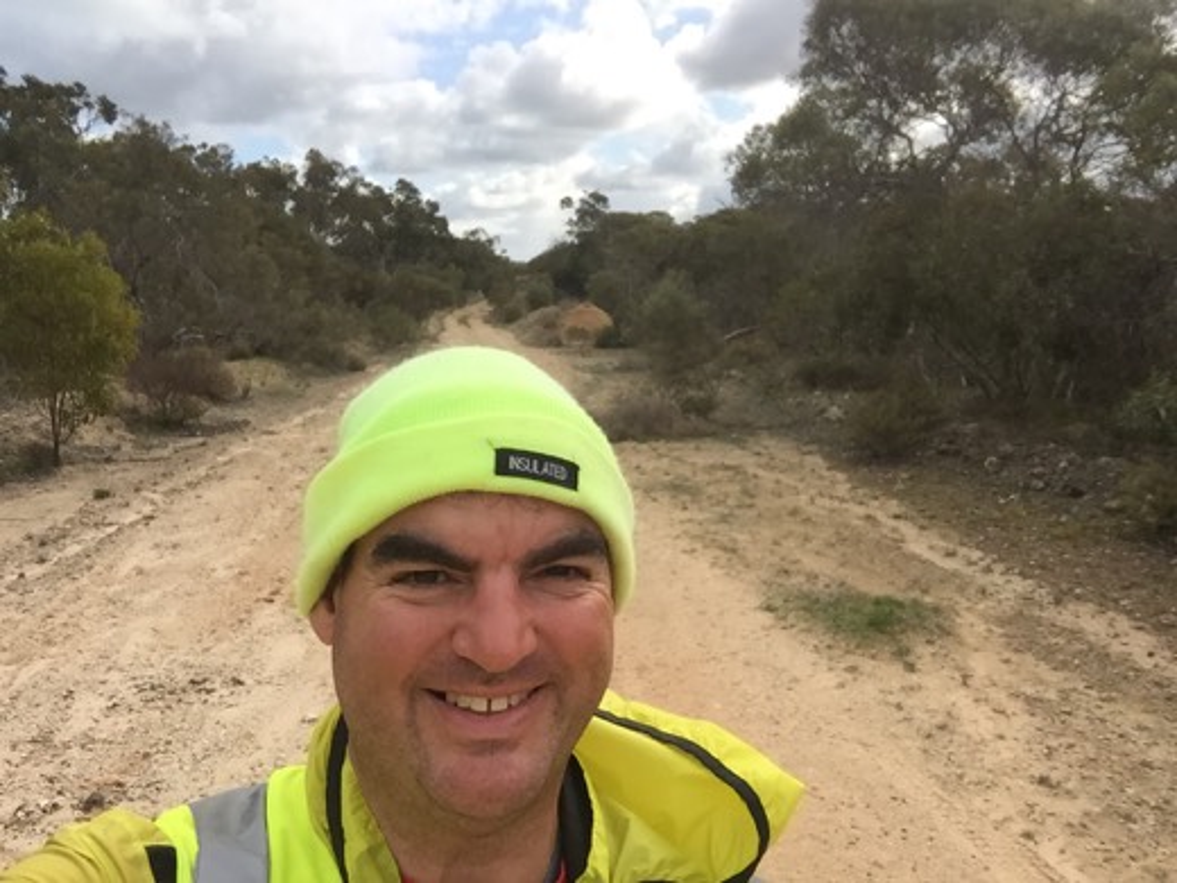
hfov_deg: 58.4
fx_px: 1054
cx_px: 588
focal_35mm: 31
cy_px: 442
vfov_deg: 45.4
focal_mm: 2.65
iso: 32
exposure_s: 1/777
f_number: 2.2
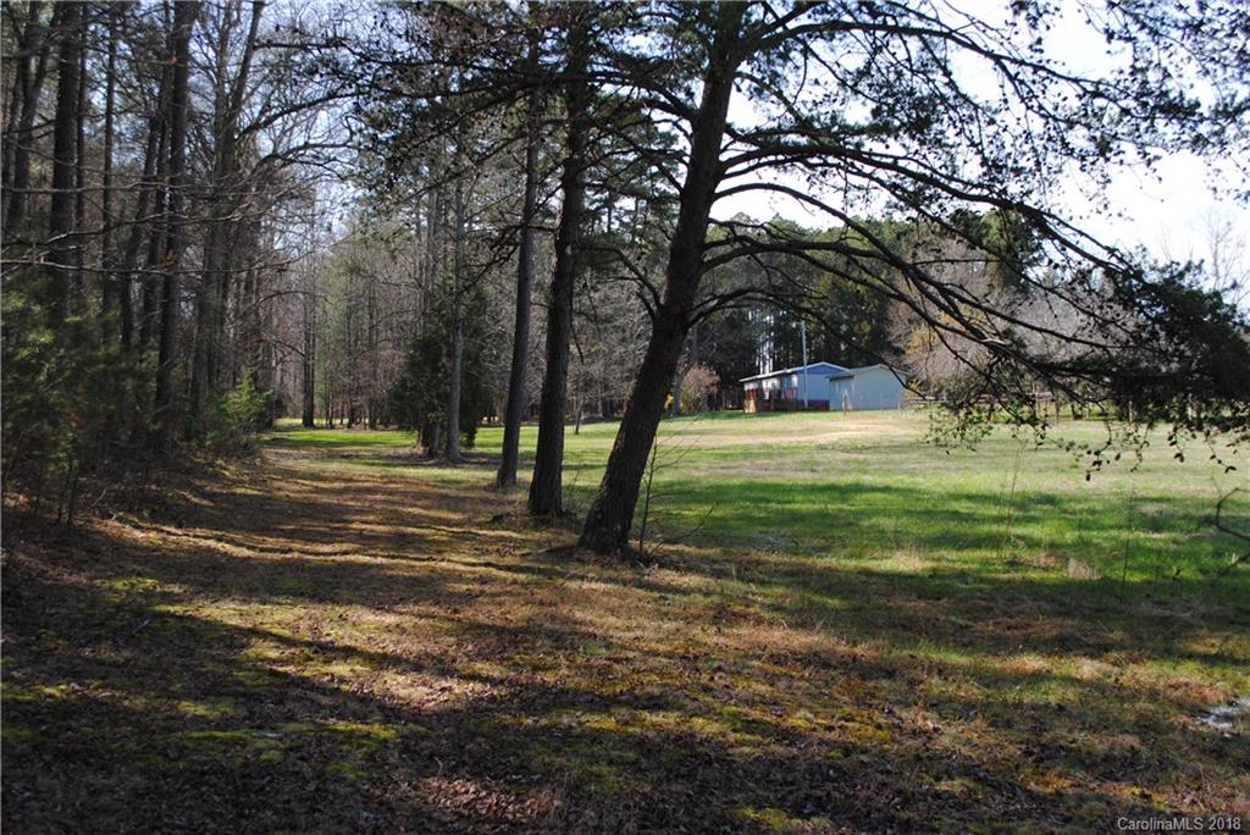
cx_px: 625
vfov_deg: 36.9
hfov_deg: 53.1
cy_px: 418
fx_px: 1251
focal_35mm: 36
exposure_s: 1/125
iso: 100
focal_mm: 24
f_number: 5.6
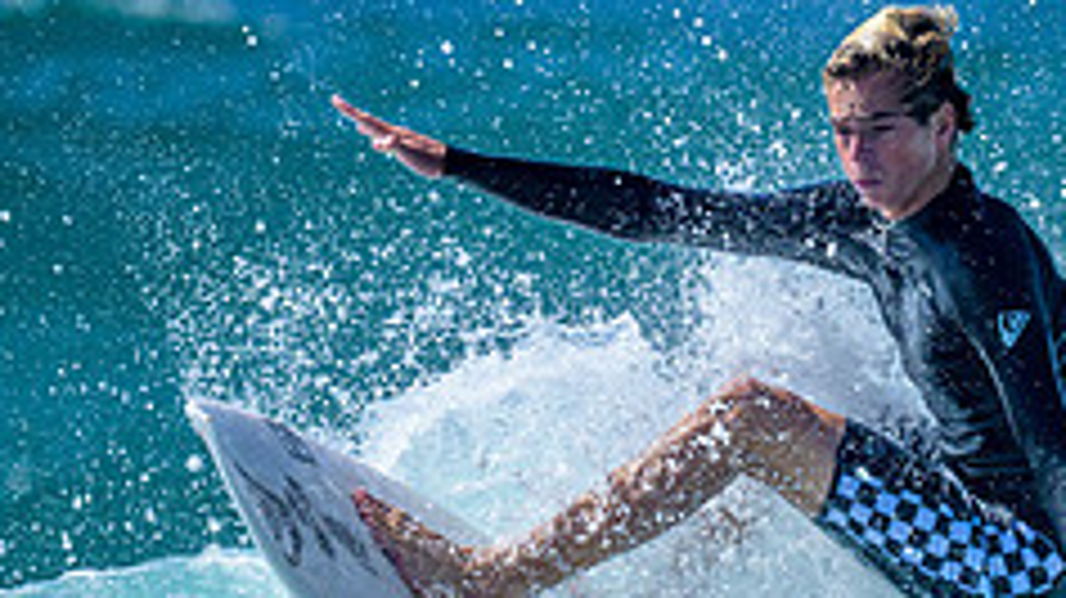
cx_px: 848
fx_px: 79750
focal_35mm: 2823
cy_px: 569
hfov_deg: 0.8
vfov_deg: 0.4
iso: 250
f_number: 6.3
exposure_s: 1/2500
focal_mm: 800
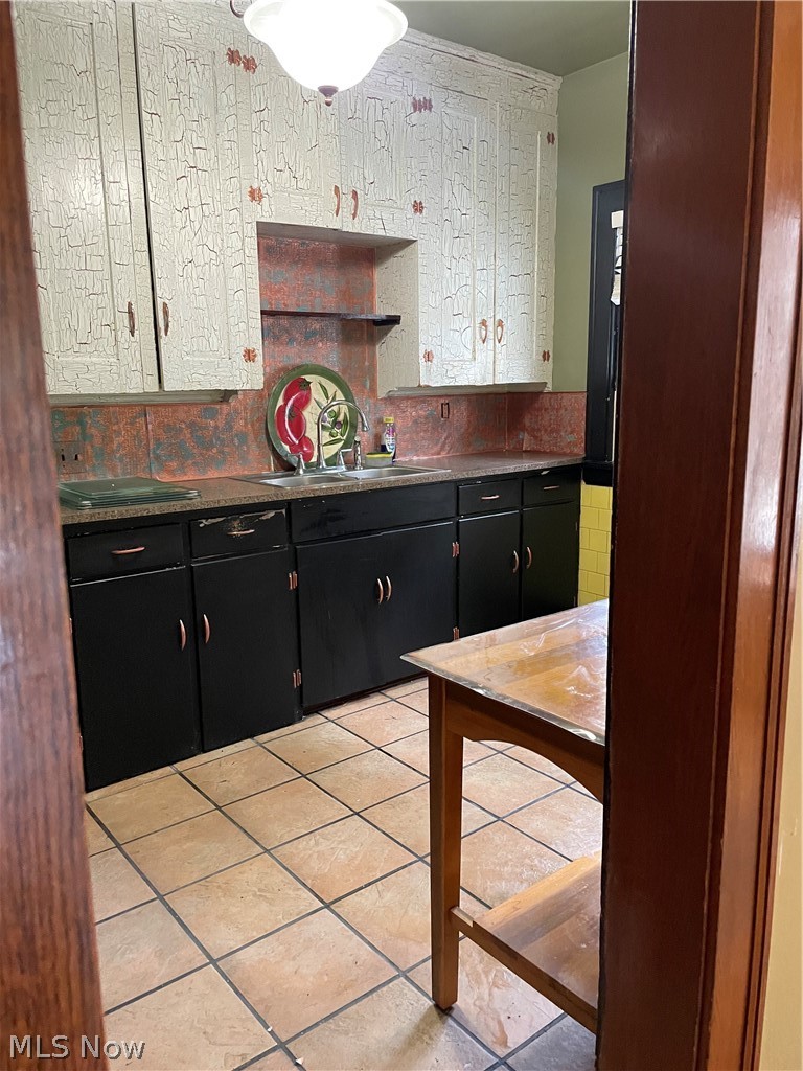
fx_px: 804
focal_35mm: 26
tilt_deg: -10.2
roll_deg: +1.3
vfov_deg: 67.3
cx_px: 402
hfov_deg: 53.1
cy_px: 536
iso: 500
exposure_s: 1/60
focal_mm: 4.2
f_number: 1.6
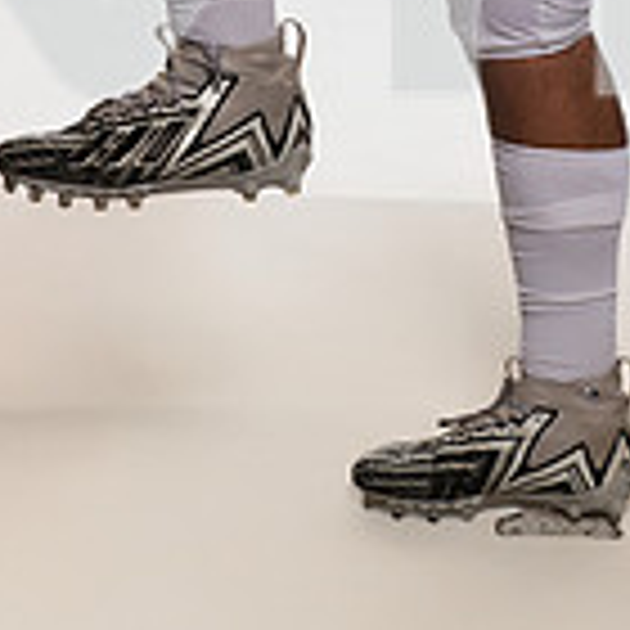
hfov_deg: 12.2
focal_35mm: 142
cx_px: 554
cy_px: -356
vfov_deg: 11.7
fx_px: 2924
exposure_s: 1/200
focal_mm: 52
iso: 500
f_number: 6.3
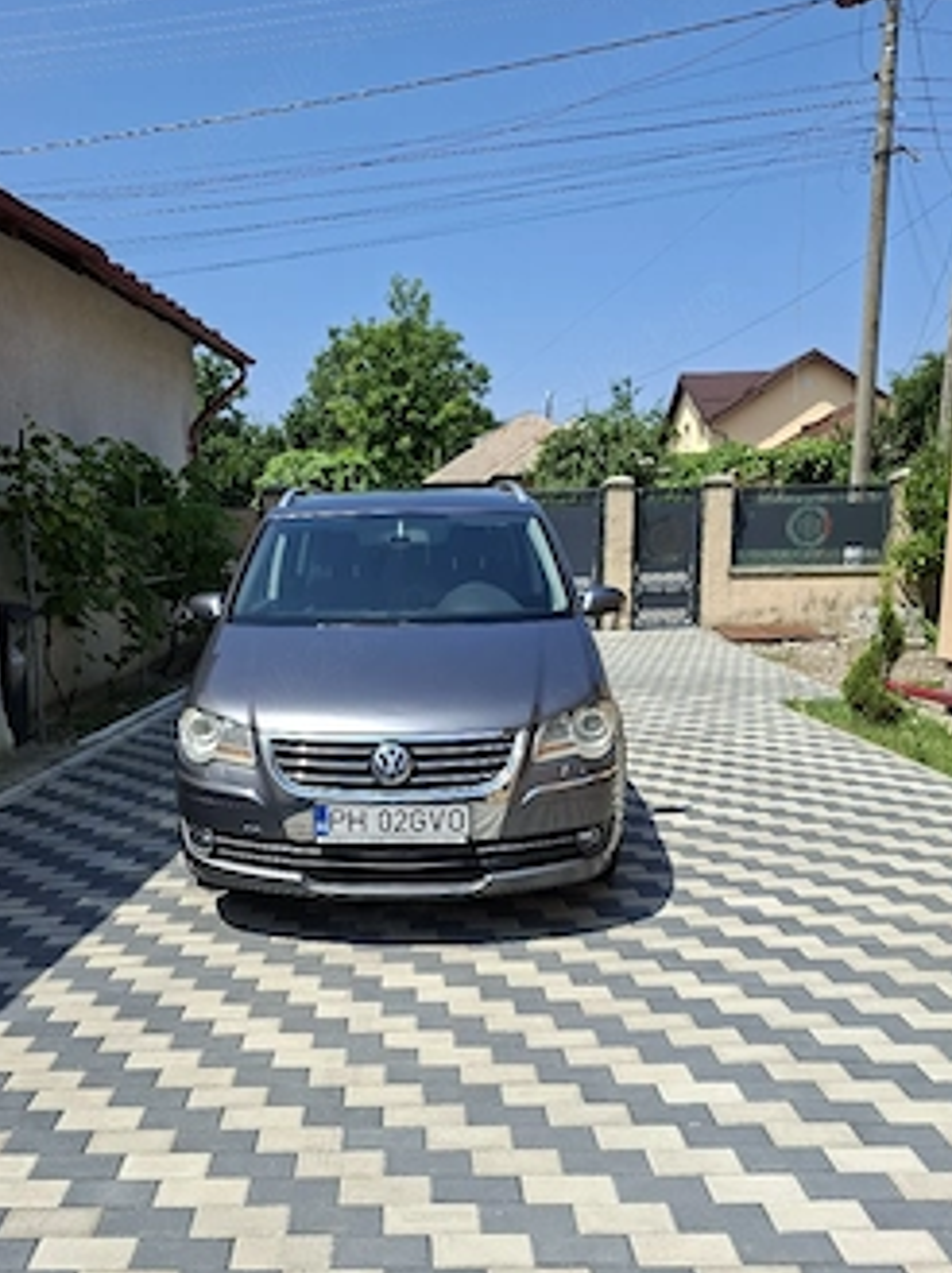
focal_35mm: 28
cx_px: 383
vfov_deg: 63.3
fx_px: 1029
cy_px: 720
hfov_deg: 49.4
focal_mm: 5.54
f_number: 1.8
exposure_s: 1/1667
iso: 50
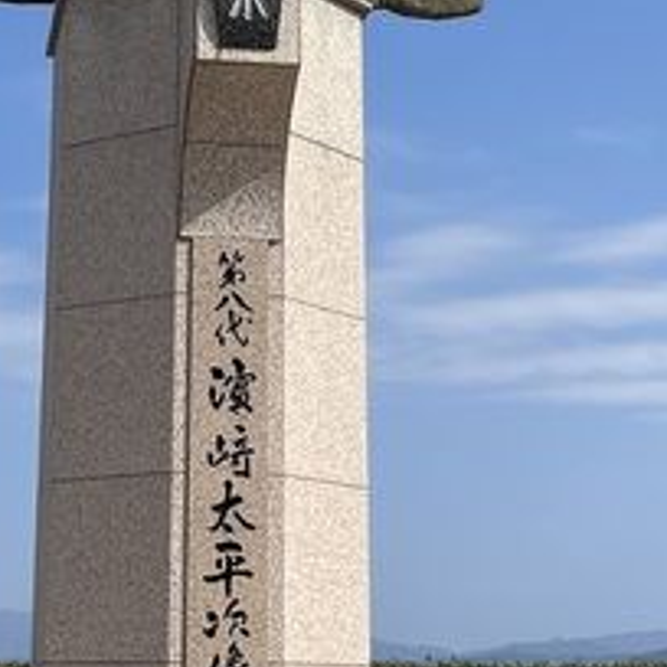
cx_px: 227
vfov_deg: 18.5
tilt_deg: +17.1
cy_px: 38
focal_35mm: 92
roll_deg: -0.8
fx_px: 2006
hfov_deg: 18.8
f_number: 1.6
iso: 50
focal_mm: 5.1
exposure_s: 1/7937
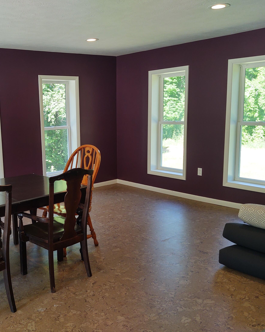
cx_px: 76
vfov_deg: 50.3
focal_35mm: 36
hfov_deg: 40.3
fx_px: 353
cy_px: 168
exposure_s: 1/101
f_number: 1.7
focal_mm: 4.75
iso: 100
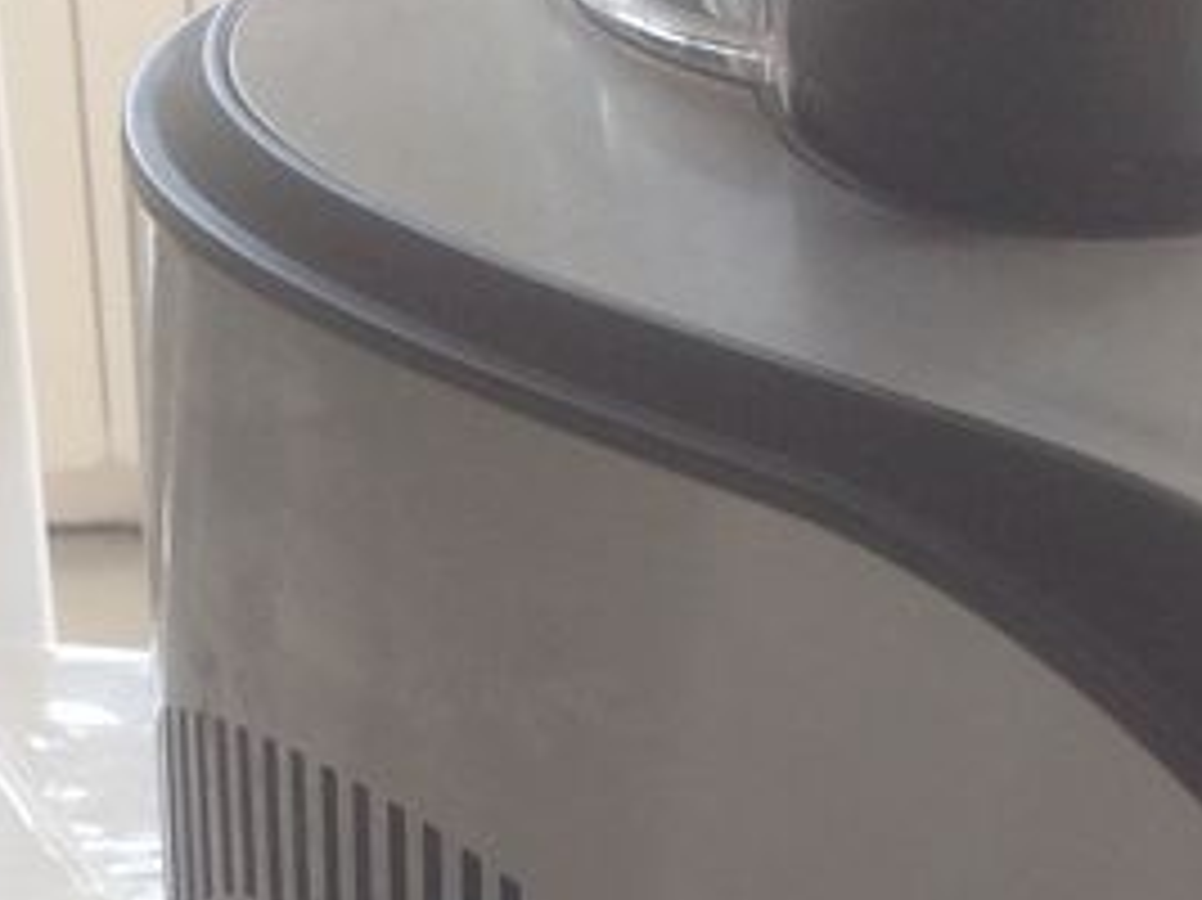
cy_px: 1001
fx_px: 4547
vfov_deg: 11.1
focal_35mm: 131
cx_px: 950
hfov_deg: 15.0
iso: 50
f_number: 2.4
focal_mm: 4.28
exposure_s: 1/40
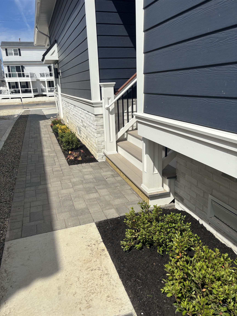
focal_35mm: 26
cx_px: 118
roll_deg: +1.7
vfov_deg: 67.3
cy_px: 158
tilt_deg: -16.7
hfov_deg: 53.1
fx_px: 237
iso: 50
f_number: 1.6
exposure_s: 1/5618
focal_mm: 5.96
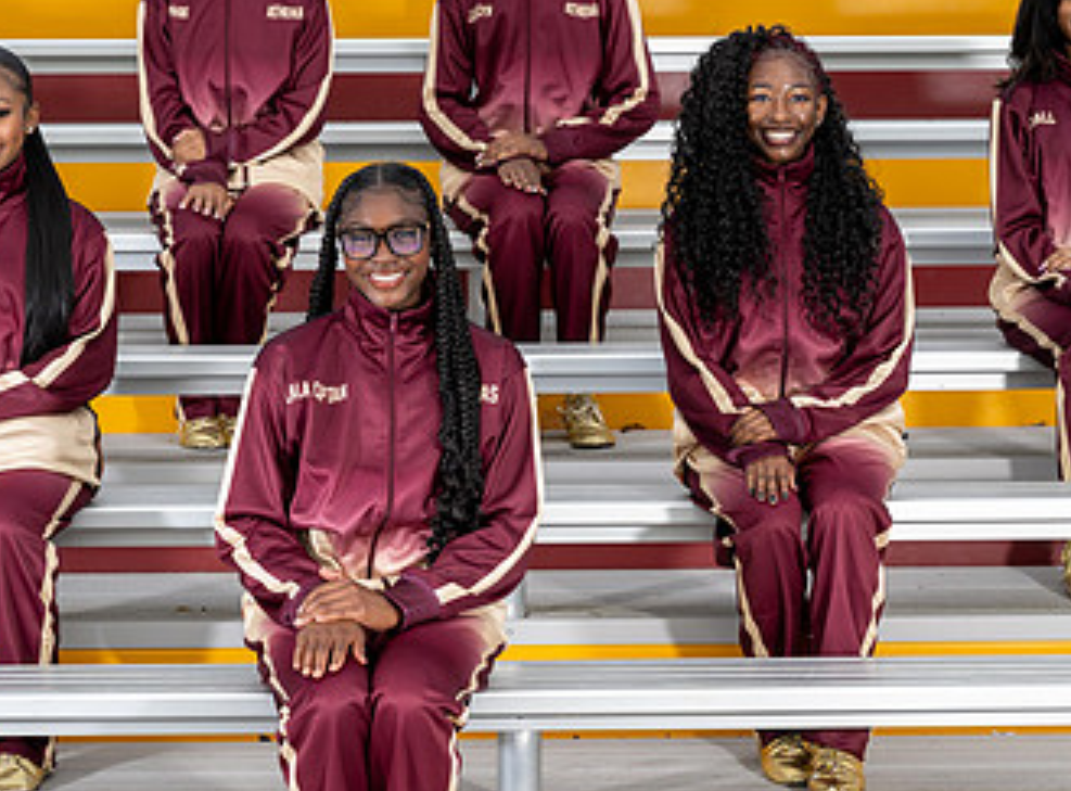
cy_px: 253
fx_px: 3077
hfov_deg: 19.7
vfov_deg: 14.6
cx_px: 520
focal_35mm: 100
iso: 40
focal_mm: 40
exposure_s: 1/100
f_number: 6.3
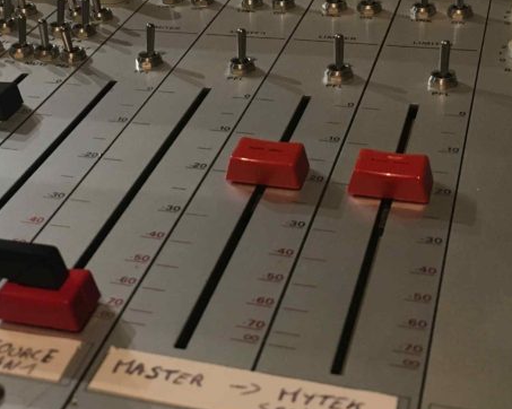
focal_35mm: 64
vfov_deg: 23.4
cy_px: 76
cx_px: 197
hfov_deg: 29.5
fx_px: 969
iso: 125
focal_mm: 4.15
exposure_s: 1/33
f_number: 2.2
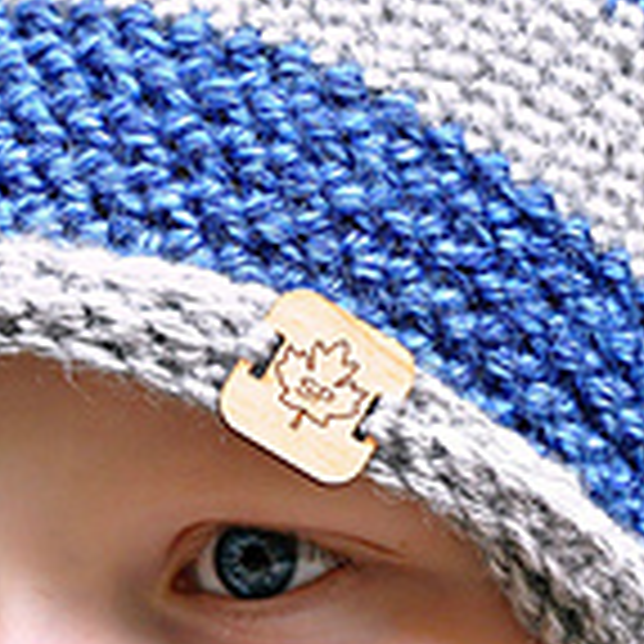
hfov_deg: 3.4
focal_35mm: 512
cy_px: 484
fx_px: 10777
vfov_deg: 3.4
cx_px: 392
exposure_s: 1/100
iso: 1600
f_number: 5.6
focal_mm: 90
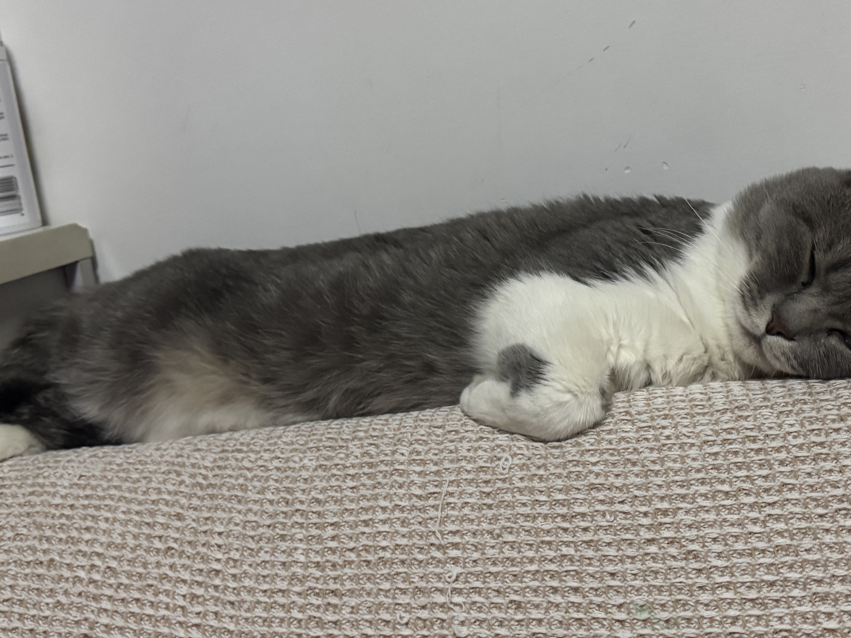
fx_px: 1106
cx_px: 521
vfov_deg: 32.1
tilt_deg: -8.8
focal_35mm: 45
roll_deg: +8.7
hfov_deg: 41.8
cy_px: 267
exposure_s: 1/50
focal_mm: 6.76
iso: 800
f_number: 1.78
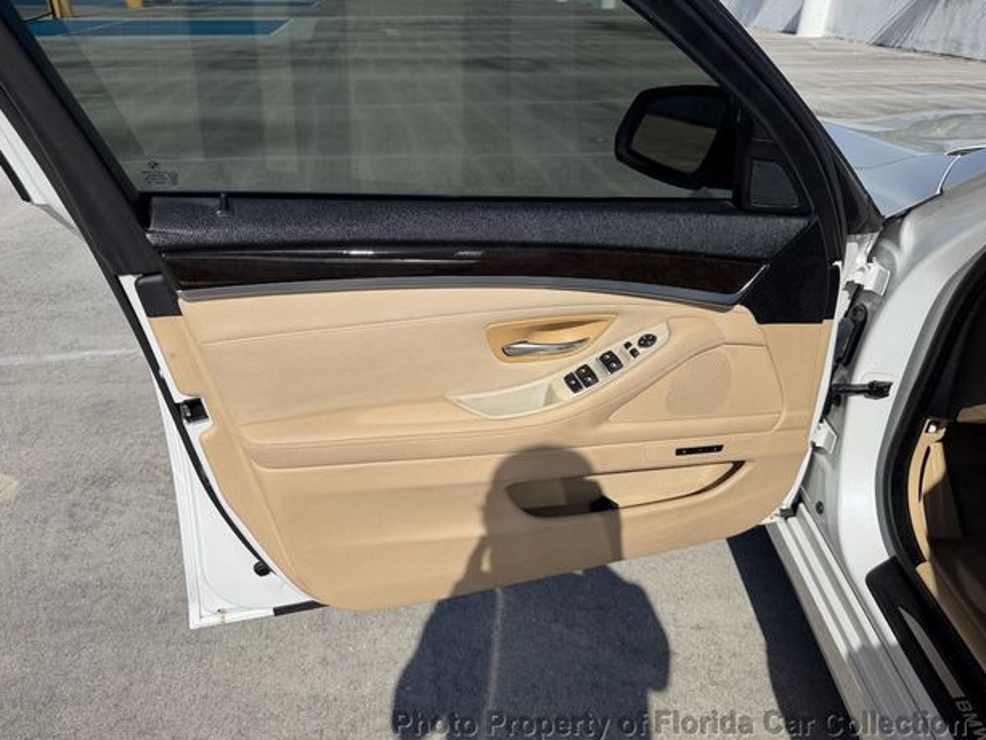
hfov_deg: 69.4
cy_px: 372
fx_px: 712
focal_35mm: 25
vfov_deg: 54.9
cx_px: 504
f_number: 1.78
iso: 80
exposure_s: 1/8130
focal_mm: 6.76
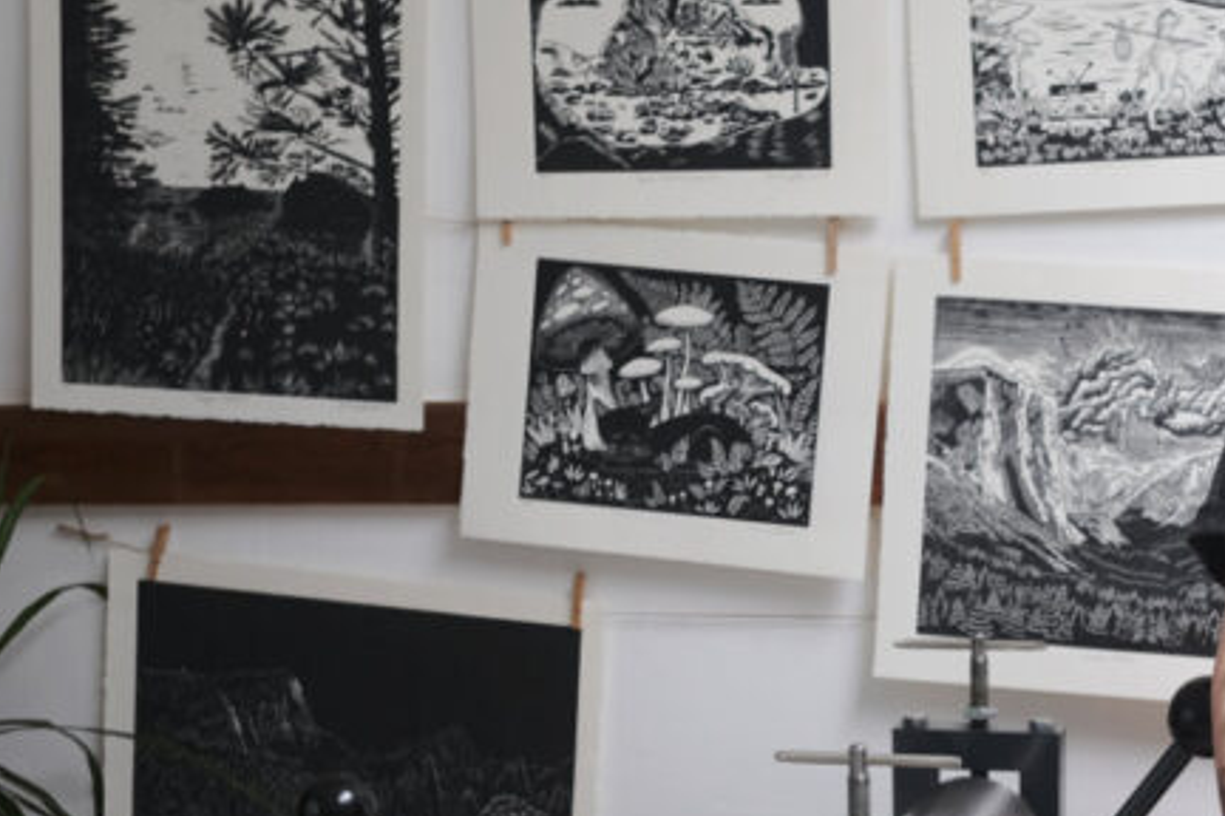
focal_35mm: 83
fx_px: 2824
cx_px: 1066
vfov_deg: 16.3
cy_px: 715
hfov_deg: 23.9
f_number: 4
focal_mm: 23
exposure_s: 1/60
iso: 400
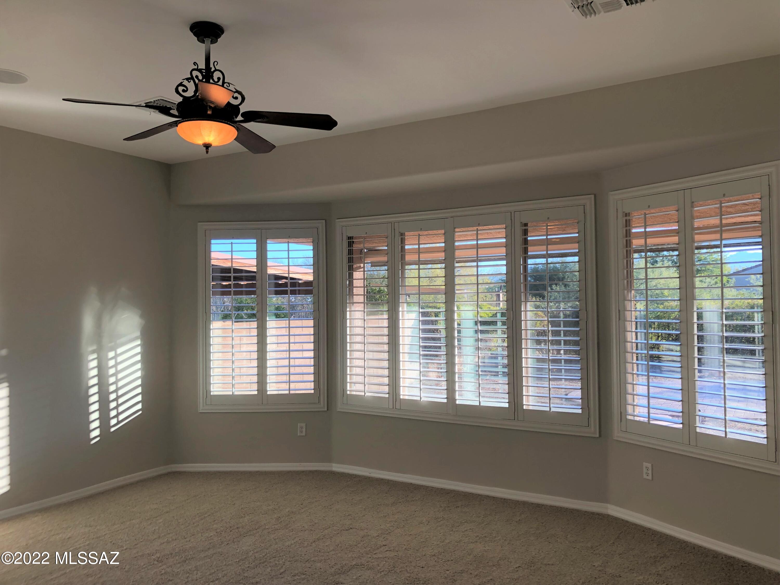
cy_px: 292
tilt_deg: +0.9
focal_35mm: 28
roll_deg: +1.0
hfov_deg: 63.4
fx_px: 631
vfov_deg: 49.7
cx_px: 390
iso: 25
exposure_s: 1/120
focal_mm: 3.99
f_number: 1.8
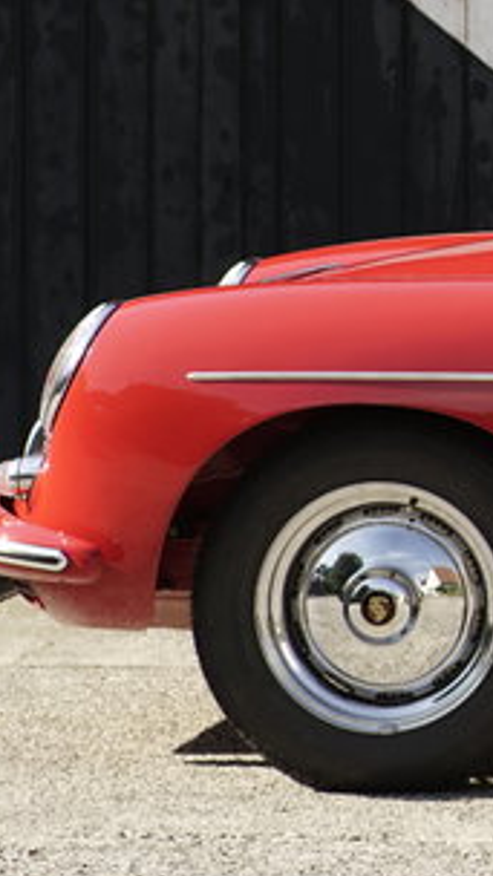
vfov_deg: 7.2
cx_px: 1162
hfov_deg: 4.0
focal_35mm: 300
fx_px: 6972
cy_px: 128
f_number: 4
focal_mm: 85
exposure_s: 1/640
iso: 400
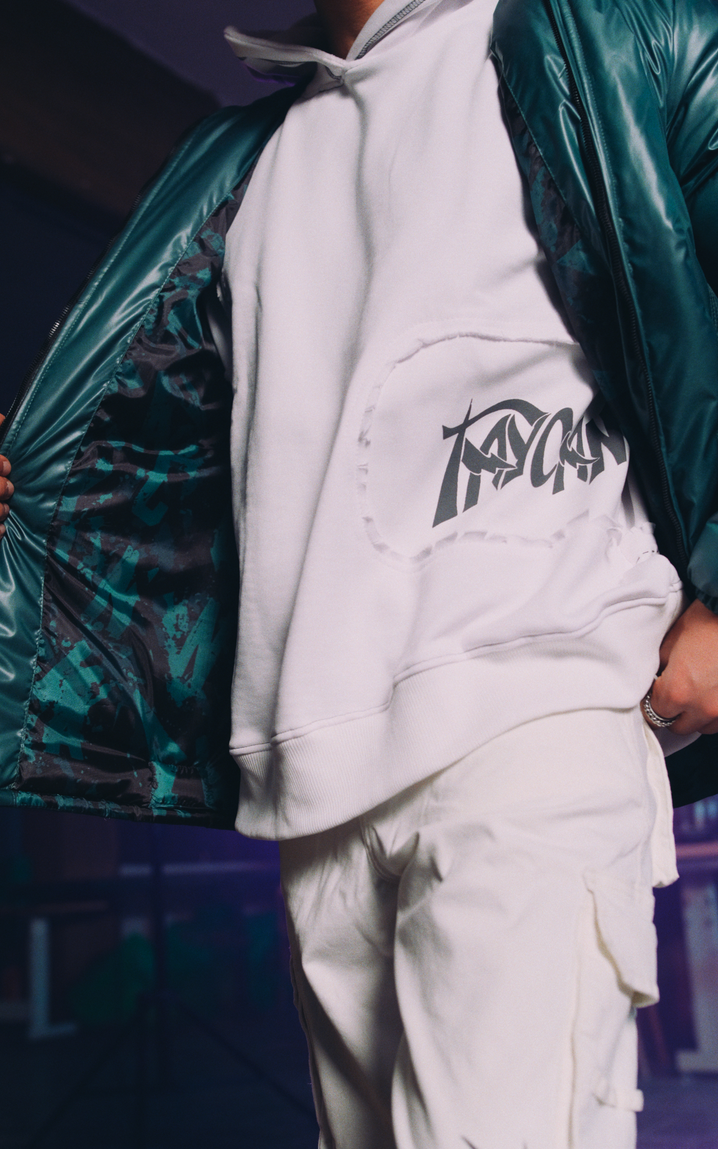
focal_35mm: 37
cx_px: 358
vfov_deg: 52.7
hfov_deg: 34.4
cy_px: 574
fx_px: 1158
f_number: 2.5
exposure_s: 1/250
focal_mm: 24
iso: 640
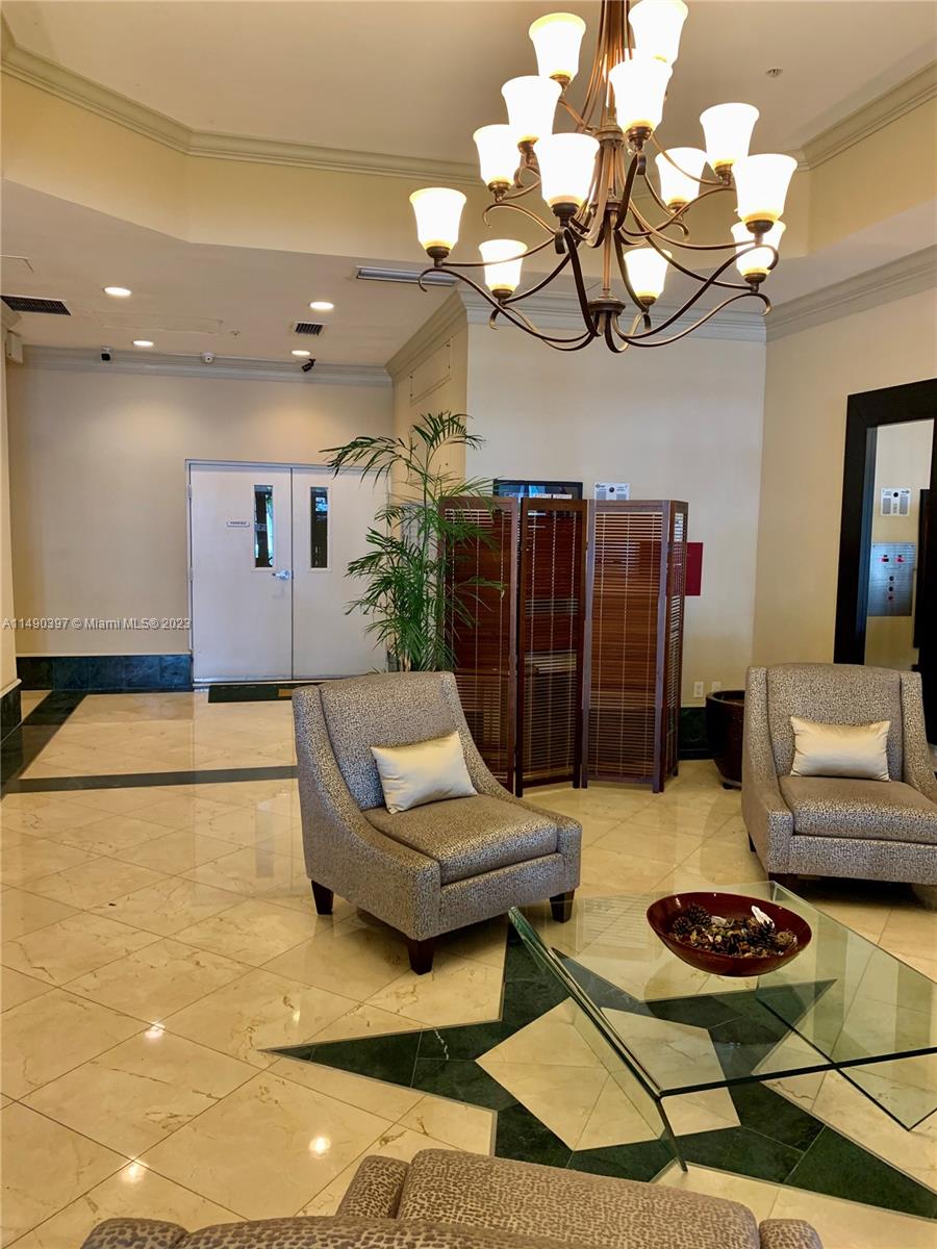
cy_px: 624
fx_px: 938
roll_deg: -1.6
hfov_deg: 53.1
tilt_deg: -5.7
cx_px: 468
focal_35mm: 26
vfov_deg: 67.3
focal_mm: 4.25
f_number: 1.8
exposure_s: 1/60
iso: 125
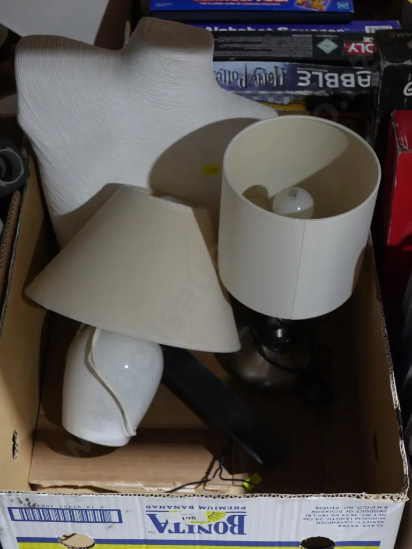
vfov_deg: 30.3
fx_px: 1015
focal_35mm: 64
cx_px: 206
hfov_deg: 22.9
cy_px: 274
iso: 2000
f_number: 5.4
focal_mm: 32
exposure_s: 1/80
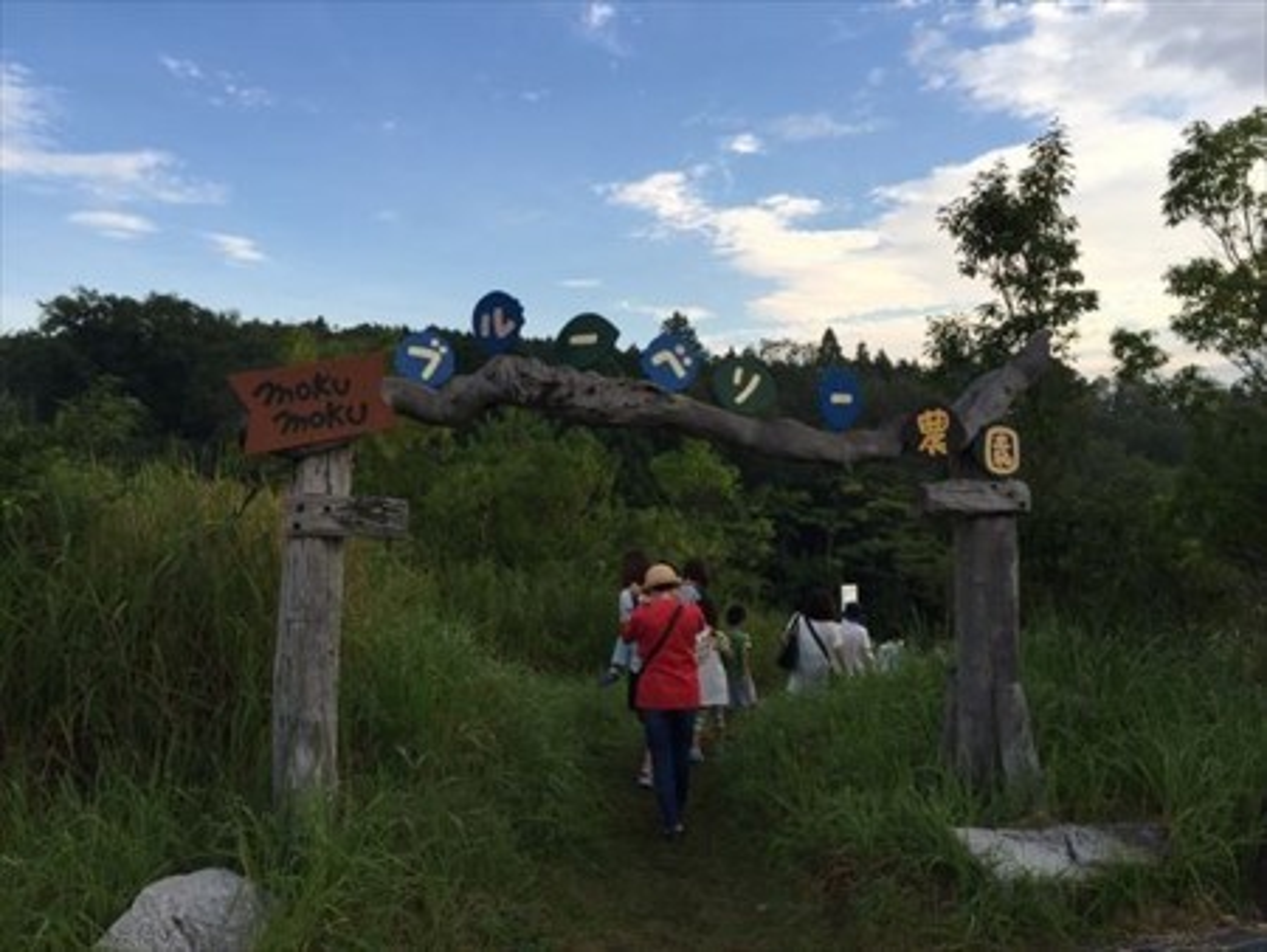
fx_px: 1062
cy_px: 476
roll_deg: +0.4
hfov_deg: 61.6
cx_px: 634
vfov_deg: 48.3
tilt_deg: +2.3
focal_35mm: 29
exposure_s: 1/694
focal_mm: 4.15
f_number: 2.2
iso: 32
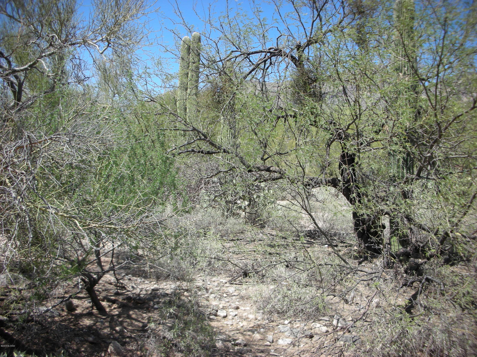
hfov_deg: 52.6
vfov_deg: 40.7
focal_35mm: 35
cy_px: 178
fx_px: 482
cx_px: 238
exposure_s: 1/460
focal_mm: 5.8
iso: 50
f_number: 3
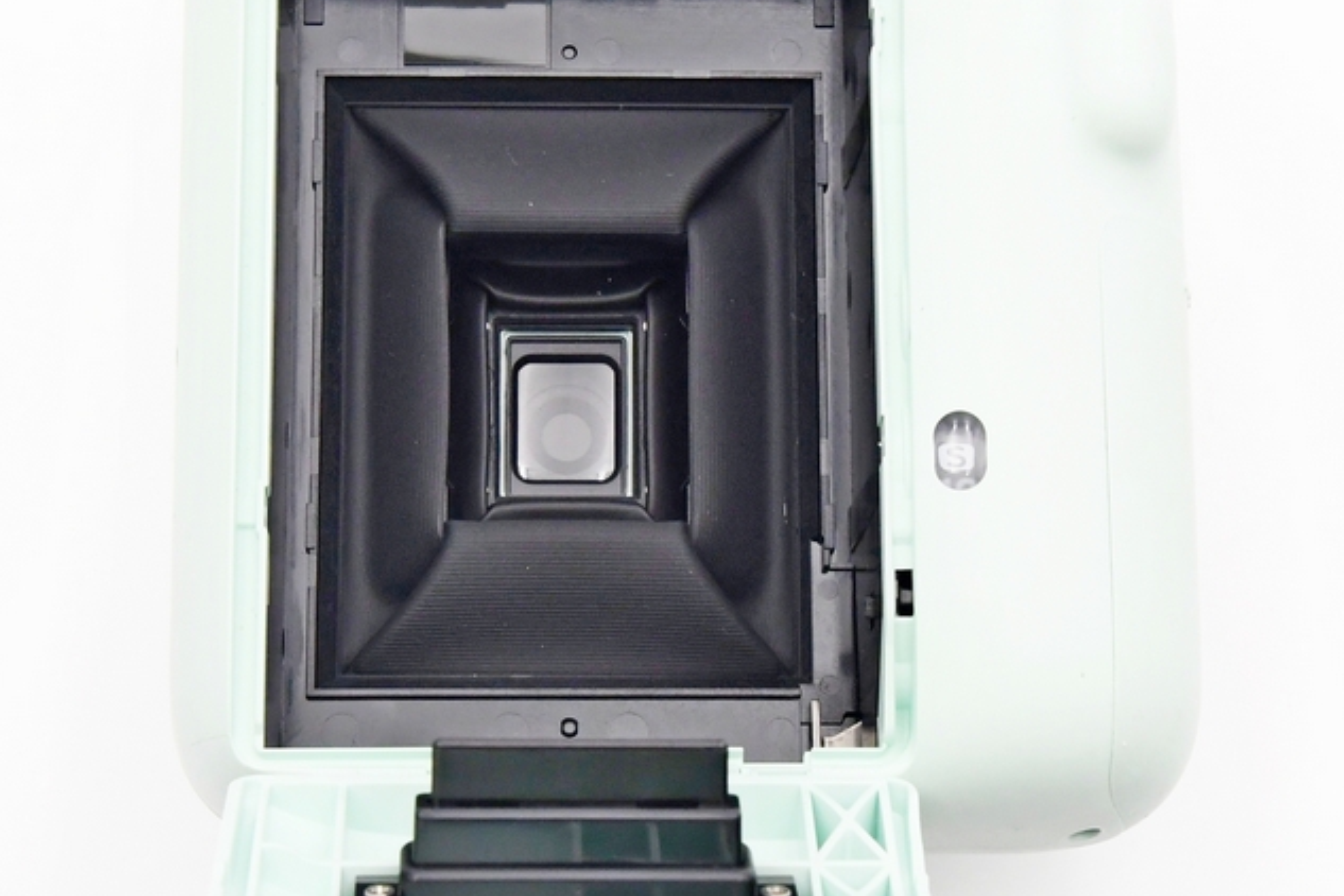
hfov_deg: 18.8
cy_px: 442
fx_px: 4069
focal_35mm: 109
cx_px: 641
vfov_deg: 12.6
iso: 1250
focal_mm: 31
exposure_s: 1/100
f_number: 8
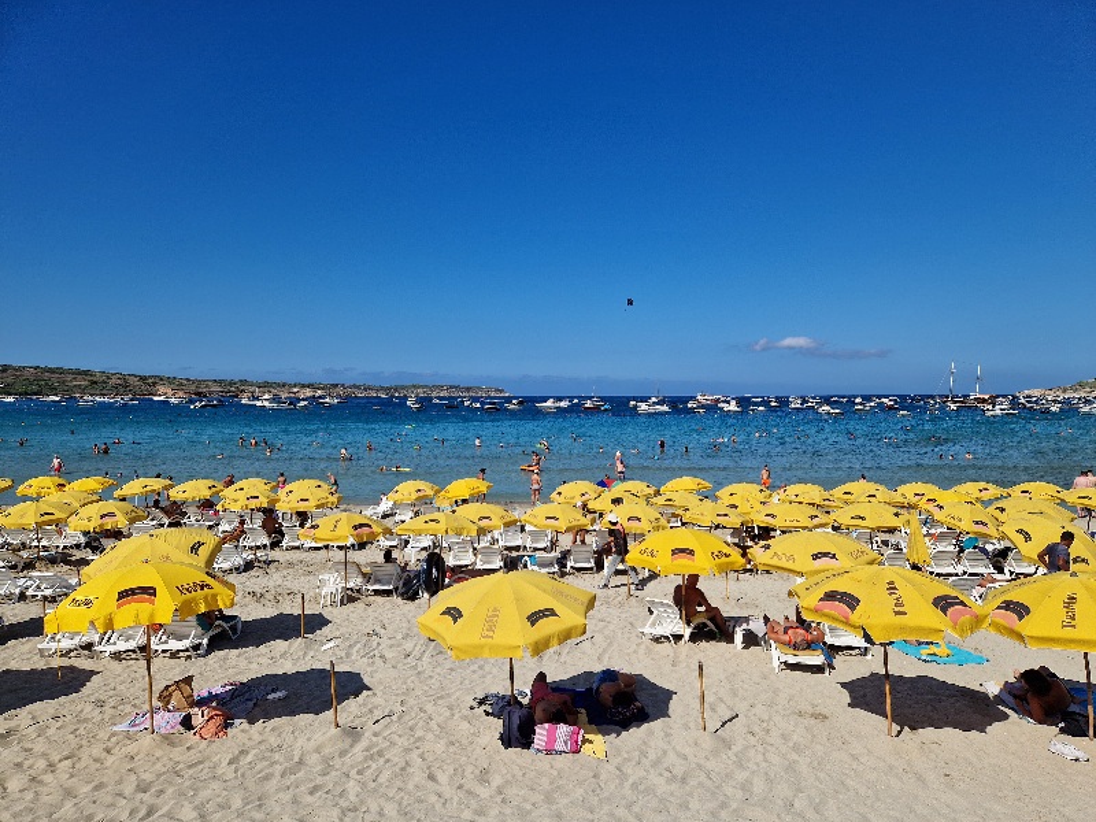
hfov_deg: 73.9
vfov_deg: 58.9
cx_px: 548
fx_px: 728
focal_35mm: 23
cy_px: 411
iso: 50
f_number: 1.8
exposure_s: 1/5000
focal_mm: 5.4
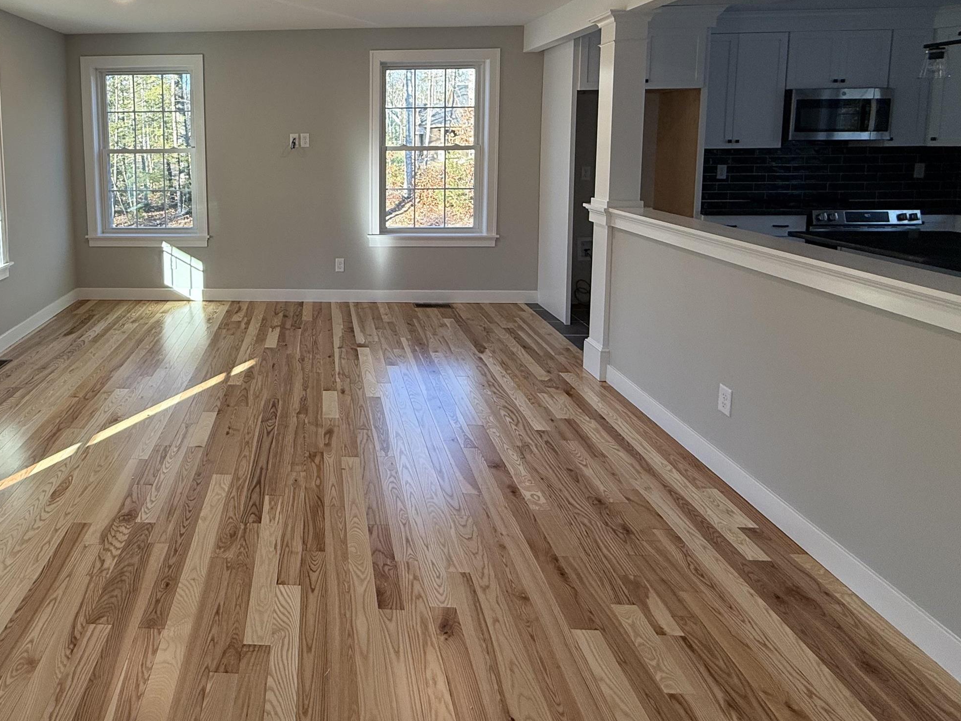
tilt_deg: -5.3
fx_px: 611
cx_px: 286
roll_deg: +0.4
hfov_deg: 72.9
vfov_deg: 58.4
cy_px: 193
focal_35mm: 22
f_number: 2.2
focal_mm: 2.22
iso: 80
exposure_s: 1/120
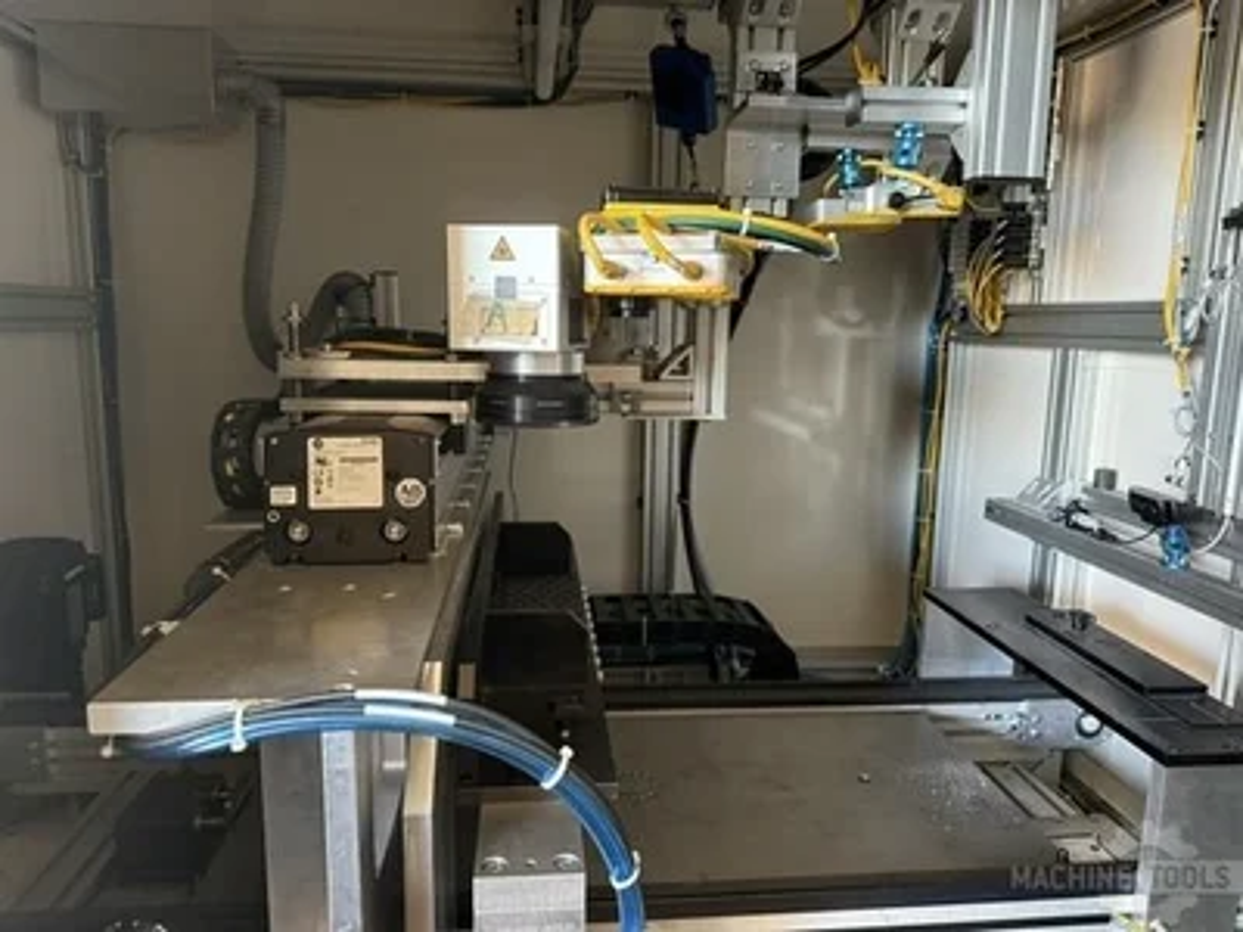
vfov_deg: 56.8
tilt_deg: -9.9
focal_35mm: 24
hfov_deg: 71.6
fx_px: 862
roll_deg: -2.2
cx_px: 622
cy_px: 466
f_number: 1.78
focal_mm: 6.76
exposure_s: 1/60
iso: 400
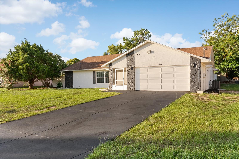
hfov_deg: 65.5
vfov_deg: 46.4
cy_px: 80
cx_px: 120
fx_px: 186
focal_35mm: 28
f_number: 8
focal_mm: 28
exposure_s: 1/40
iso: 100
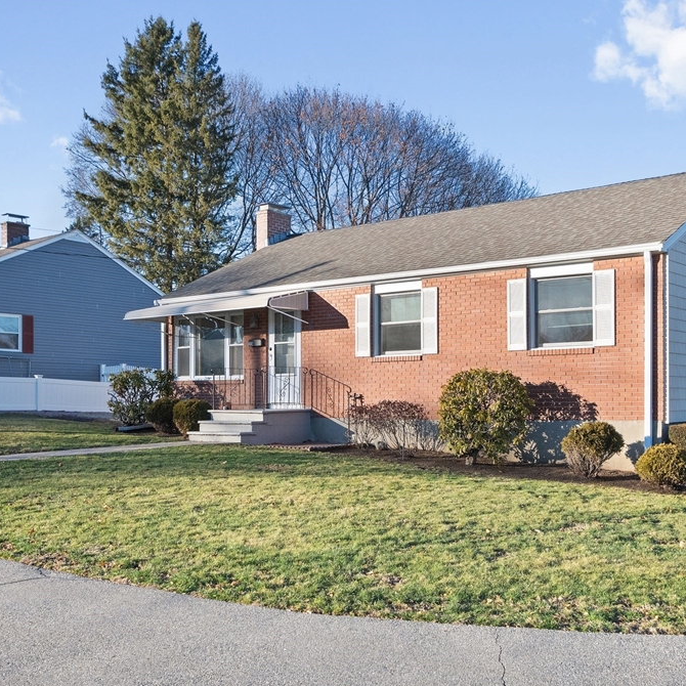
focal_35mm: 39
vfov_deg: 42.8
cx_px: 448
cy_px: 341
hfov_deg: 42.3
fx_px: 874
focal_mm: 20
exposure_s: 1/1250
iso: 640
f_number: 6.3
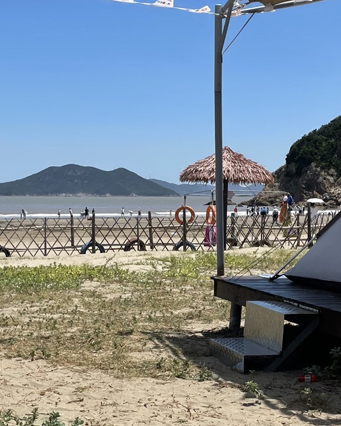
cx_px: 136
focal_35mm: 70
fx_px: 883
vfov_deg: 27.0
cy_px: 271
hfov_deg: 21.8
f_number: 1.6
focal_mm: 4.2
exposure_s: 1/4651
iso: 32
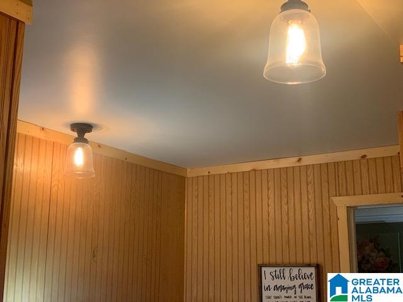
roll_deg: -2.0
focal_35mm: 52
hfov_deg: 36.8
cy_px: 151
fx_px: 605
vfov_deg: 28.0
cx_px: 202
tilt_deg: +14.1
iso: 250
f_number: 2.4
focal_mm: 6
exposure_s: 1/60
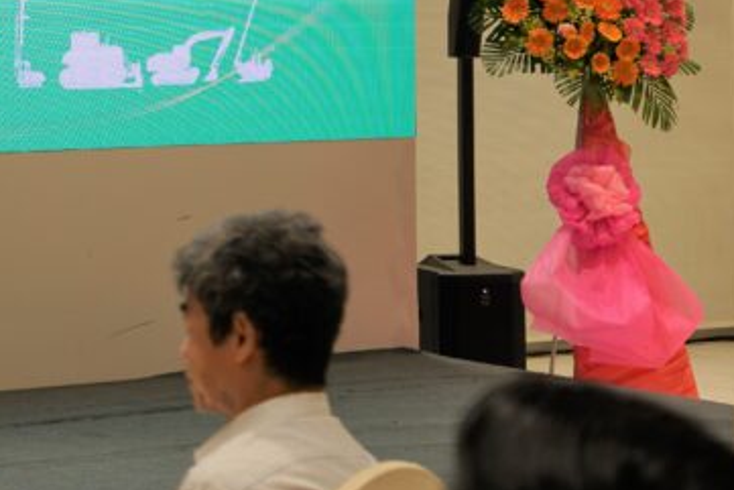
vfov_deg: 9.7
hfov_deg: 14.3
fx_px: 2855
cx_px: -100
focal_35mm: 140
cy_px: -105
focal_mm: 32.9
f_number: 3.2
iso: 100
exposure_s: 1/80
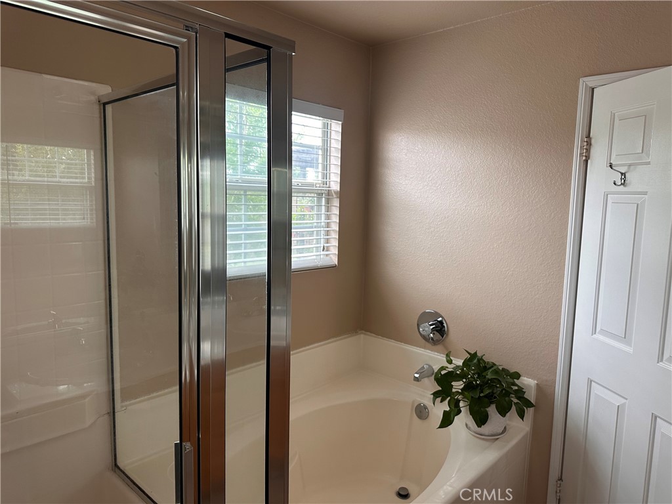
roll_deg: -1.9
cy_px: 252
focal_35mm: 24
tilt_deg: -6.3
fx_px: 466
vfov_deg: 56.8
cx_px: 336
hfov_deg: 71.6
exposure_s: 1/121
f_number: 1.78
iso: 160
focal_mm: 6.86
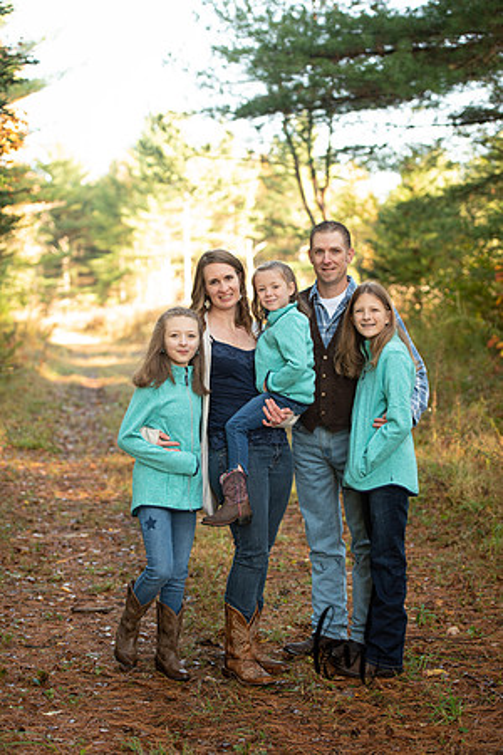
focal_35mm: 70
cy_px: 378
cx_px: 252
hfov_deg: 19.5
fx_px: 1467
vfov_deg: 28.8
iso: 400
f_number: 2.8
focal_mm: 70
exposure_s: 1/200
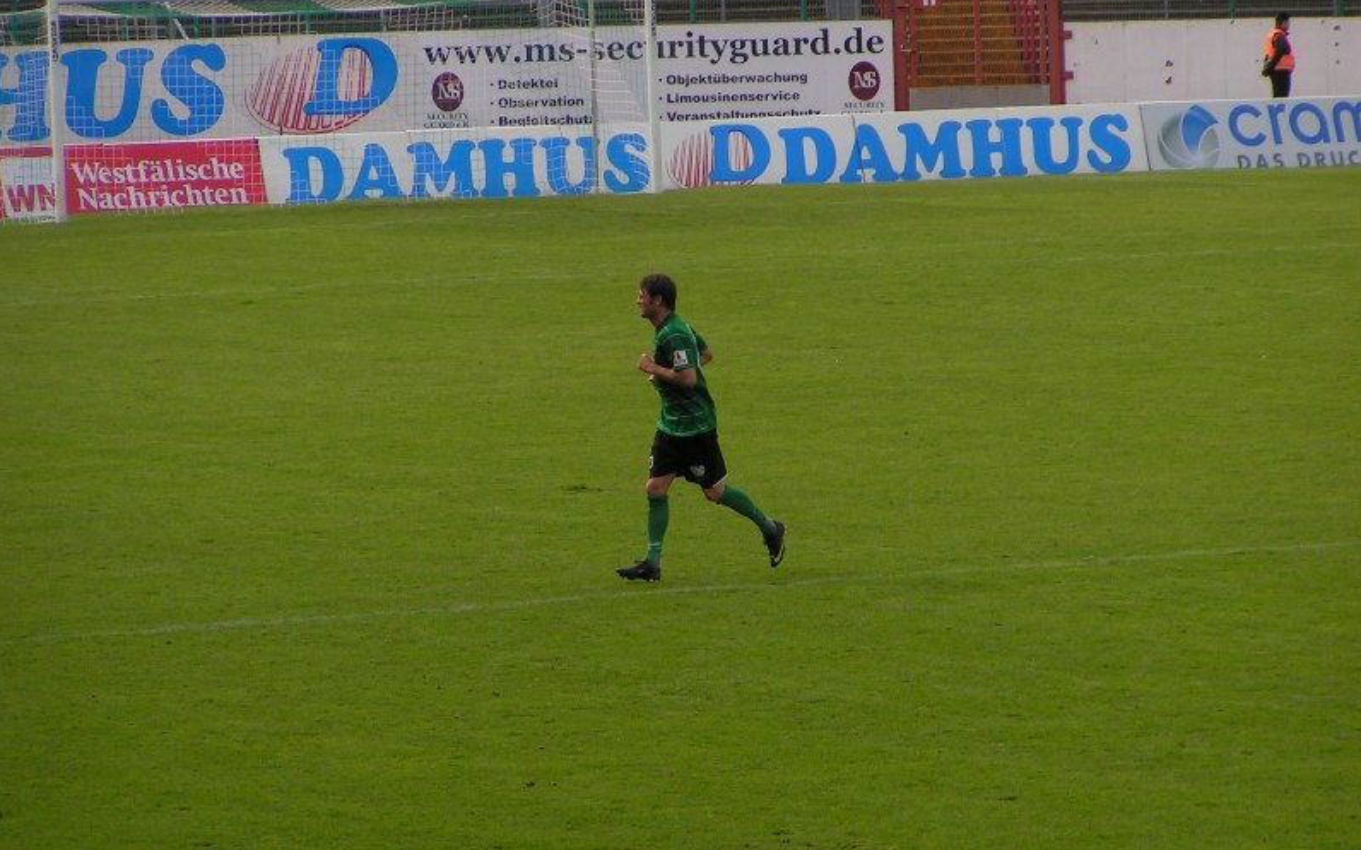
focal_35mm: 276
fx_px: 10234
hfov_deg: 7.6
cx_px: 682
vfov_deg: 4.8
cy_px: 419
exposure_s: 1/640
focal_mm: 39.6
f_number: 3.5
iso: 50
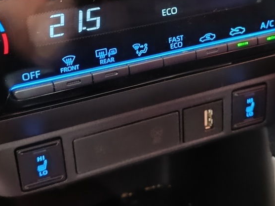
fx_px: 493
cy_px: 40
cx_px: 155
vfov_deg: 23.3
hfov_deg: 31.2
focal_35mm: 62
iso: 1700
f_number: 1.88
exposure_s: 1/25
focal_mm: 5.59
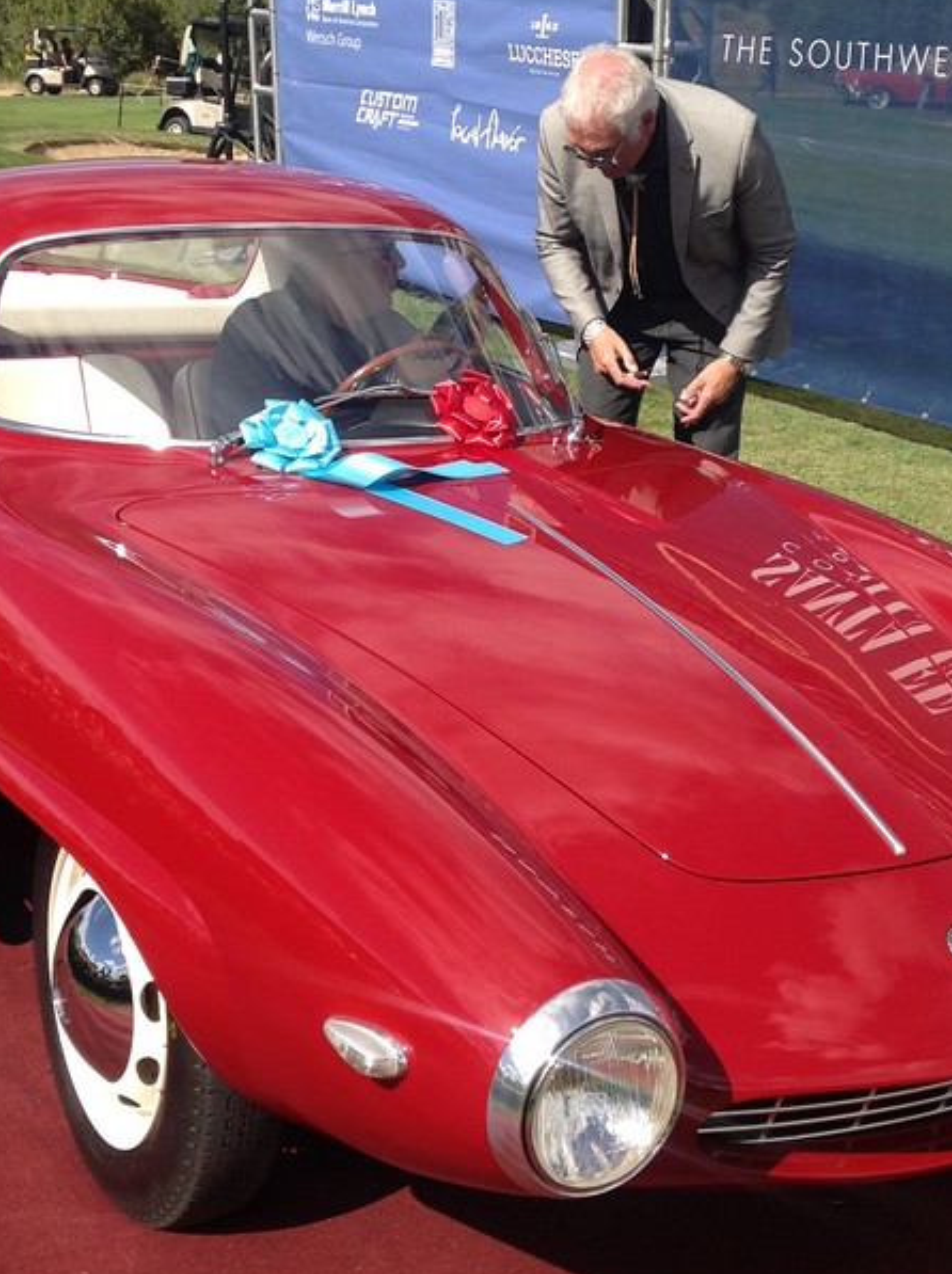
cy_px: 519
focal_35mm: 60
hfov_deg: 24.3
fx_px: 2206
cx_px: 430
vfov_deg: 32.1
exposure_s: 1/1592
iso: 50
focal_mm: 4.28
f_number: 2.4
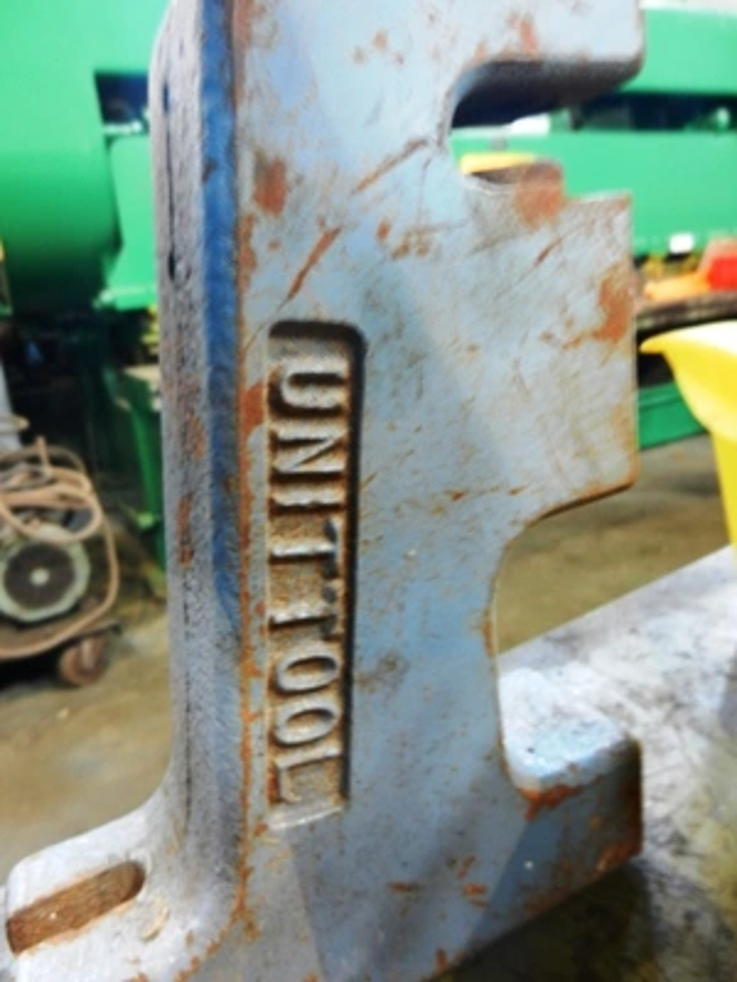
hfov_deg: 54.9
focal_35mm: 25
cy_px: 491
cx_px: 368
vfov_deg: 69.4
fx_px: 710
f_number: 3.5
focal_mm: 4.5
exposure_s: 1/3
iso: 400
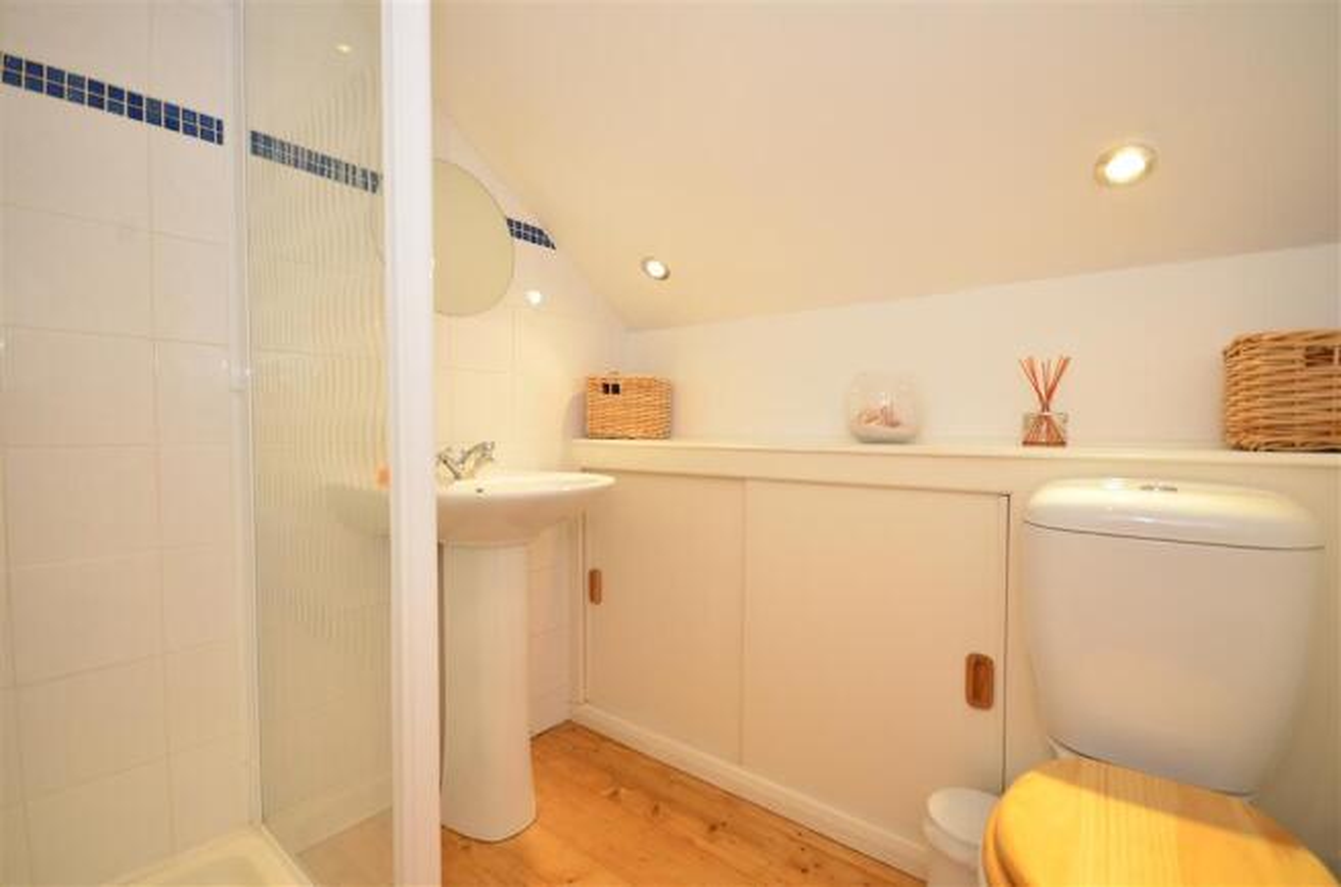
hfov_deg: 100.5
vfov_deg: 77.0
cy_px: 444
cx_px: 670
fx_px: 557
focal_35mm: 15
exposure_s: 1/80
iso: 500
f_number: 6.3
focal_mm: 10
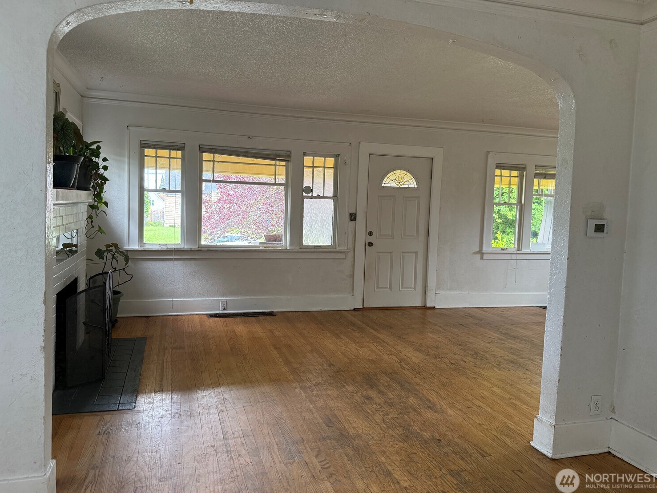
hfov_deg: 67.3
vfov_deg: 53.0
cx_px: 315
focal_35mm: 26
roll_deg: -2.3
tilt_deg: -2.6
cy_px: 232
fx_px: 494
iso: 200
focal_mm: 6.76
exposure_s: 1/120
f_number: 1.78
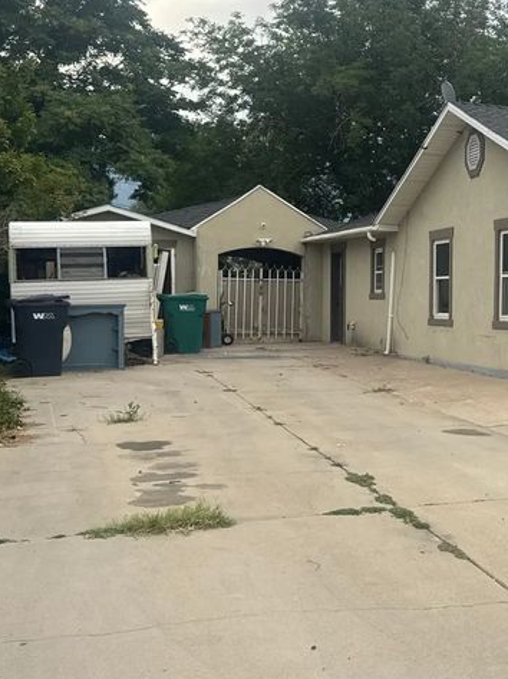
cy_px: 277
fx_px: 1019
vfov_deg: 36.7
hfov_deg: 26.4
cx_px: 519
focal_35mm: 52
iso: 80
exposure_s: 1/3096
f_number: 1.78
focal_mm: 6.76
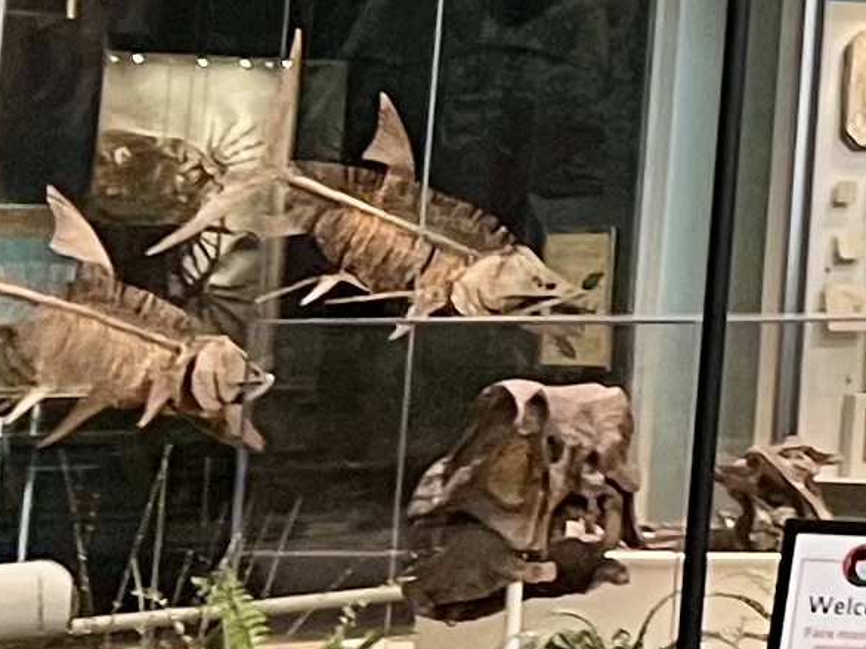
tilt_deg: +8.0
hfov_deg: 8.6
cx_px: 2820
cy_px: -347
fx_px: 4476
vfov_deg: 8.1
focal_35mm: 179
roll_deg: -0.5
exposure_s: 1/60
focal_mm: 5.7
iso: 160
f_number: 1.5
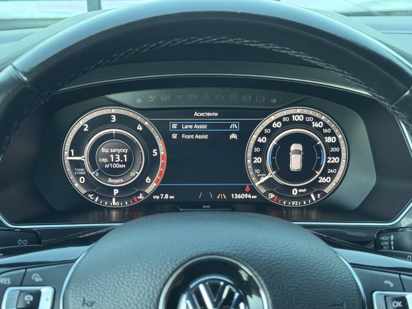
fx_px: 571
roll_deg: -0.4
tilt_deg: -24.0
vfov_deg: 30.3
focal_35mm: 48
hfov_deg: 39.7
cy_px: 154
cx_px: 206
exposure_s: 1/42
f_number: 1.78
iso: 250
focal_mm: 6.76
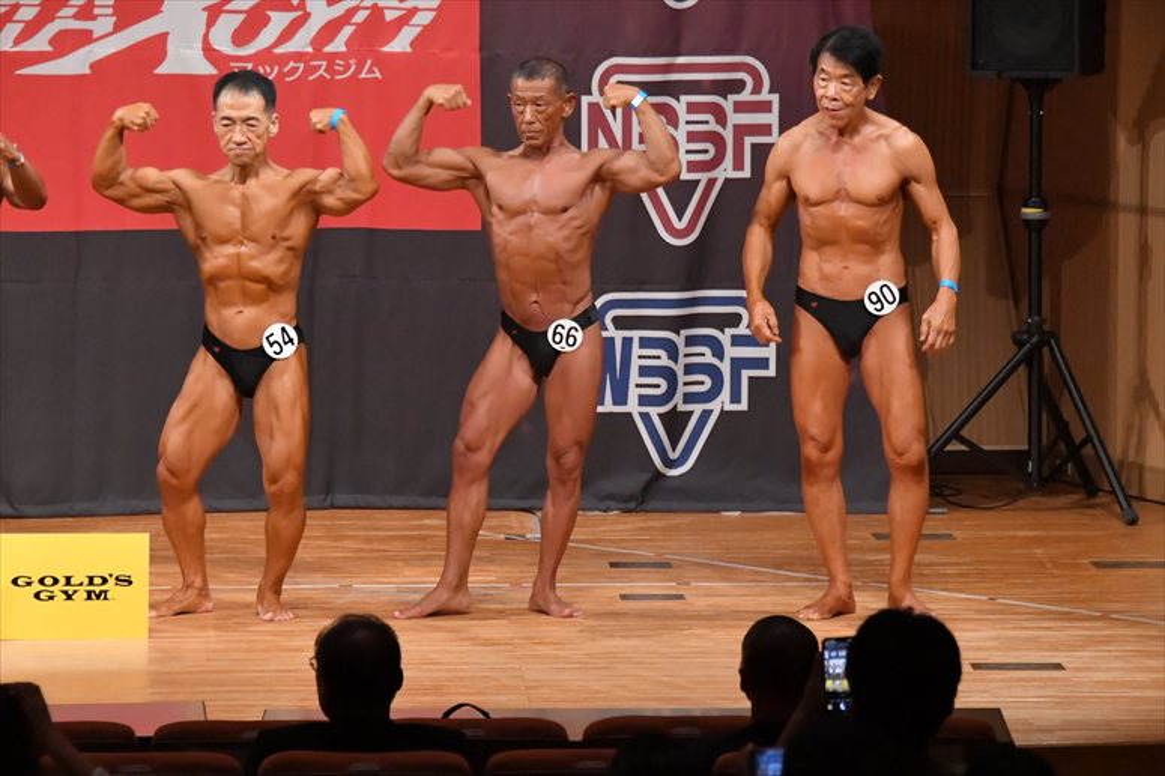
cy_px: 388
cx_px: 582
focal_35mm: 240
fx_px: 7763
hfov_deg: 8.6
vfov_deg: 5.7
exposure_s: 1/400
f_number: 5.6
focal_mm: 160
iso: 9000
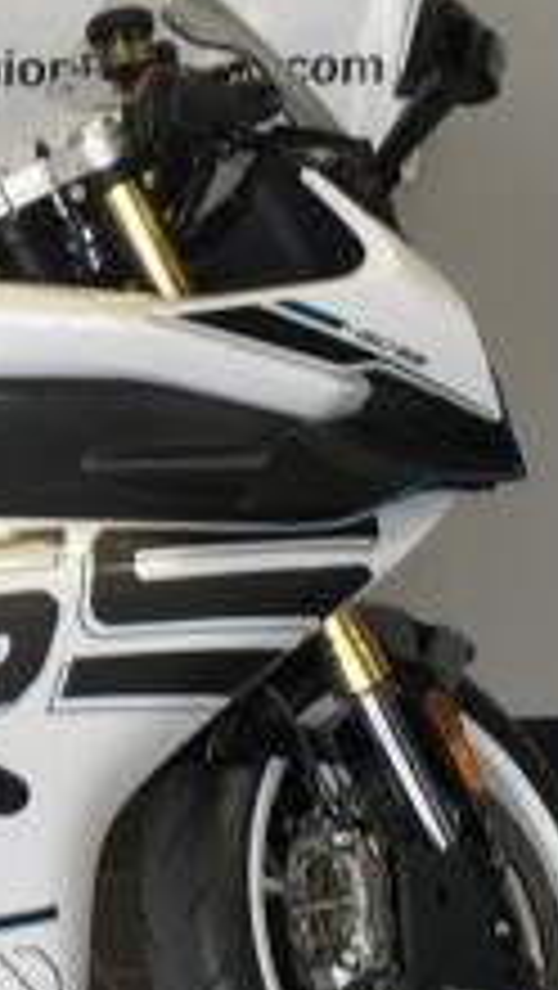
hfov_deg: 10.0
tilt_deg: -10.1
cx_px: -459
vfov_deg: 18.6
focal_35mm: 115
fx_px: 3020
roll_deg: -0.5
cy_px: 356
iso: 32
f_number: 2.2
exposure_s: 1/60
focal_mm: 4.15
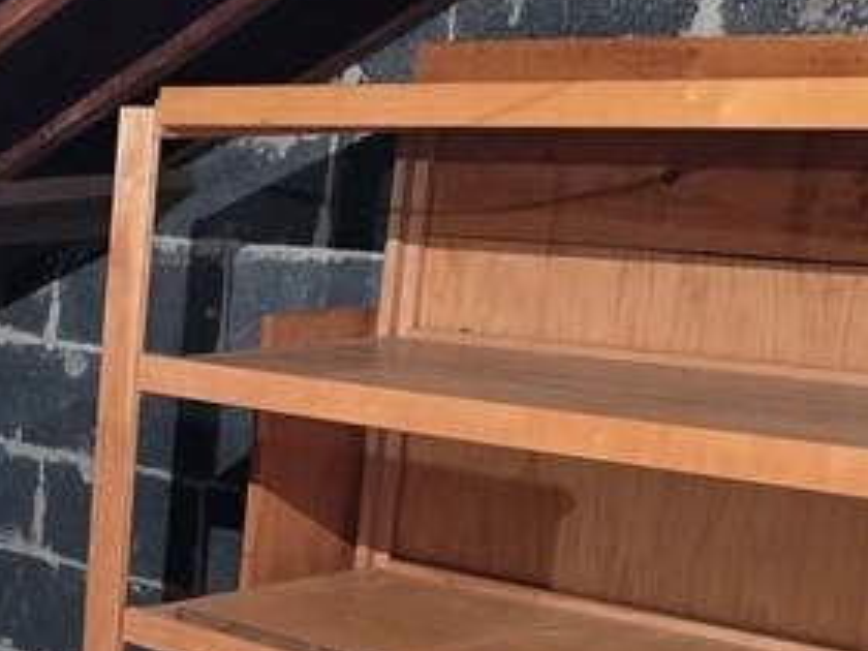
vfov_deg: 17.3
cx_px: -335
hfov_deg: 20.7
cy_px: 595
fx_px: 2106
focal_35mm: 84
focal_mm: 6.3
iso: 1250
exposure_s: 1/20
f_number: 1.7
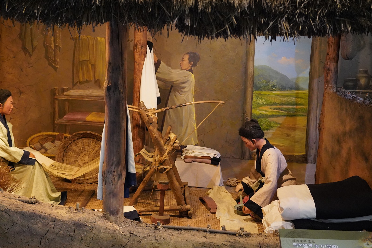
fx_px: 455
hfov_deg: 44.5
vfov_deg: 30.5
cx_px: 172
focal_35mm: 44
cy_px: 125
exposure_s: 1/80
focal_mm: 35
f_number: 4
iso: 6400
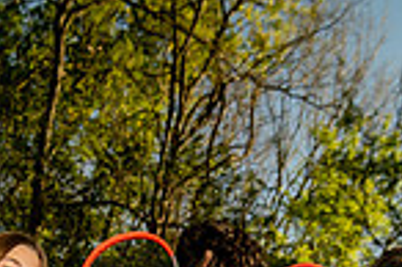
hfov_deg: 27.1
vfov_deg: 14.2
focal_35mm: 74
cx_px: 118
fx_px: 825
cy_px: 592
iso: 125
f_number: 4.5
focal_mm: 24
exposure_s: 1/250
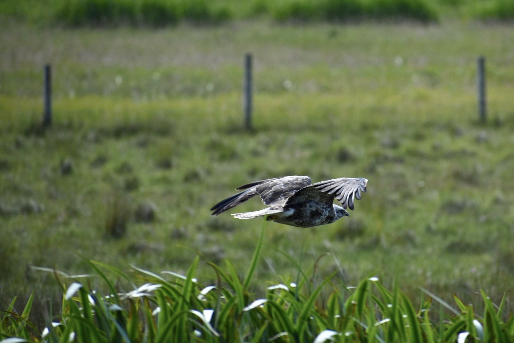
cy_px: 124
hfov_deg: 4.5
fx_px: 6524
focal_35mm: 457
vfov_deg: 3.0
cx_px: 337
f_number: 6.3
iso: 400
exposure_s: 1/2500
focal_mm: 230
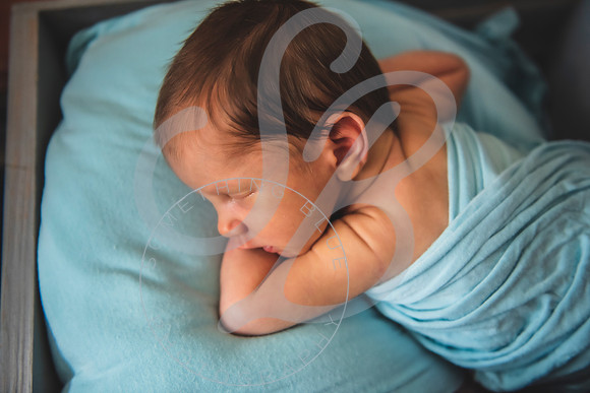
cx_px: 295
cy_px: 196
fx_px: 590
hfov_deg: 53.1
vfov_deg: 36.9
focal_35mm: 36
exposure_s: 1/125
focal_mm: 36
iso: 1000
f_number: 2.8
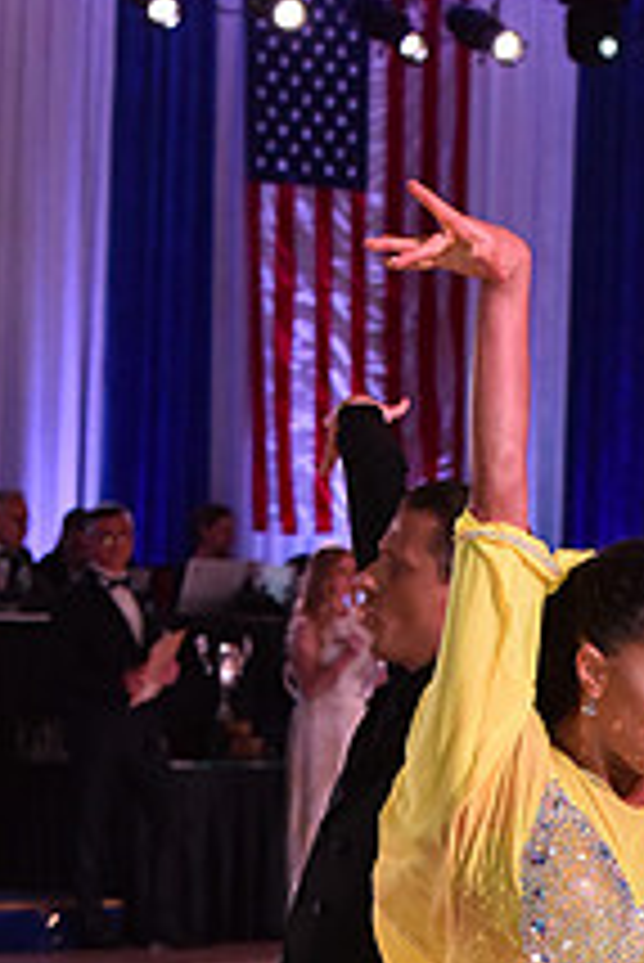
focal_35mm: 190
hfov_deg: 7.2
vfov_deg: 10.6
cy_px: 1192
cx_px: 435
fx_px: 5090
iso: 2500
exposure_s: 1/320
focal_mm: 70
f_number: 6.3
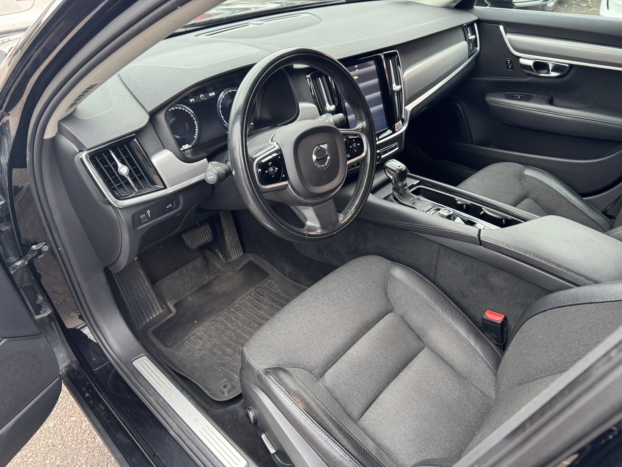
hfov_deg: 71.6
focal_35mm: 24
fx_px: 431
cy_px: 234
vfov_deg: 56.8
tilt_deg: -37.0
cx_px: 311
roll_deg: +1.7
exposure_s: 1/60
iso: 320
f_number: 1.78
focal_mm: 6.76
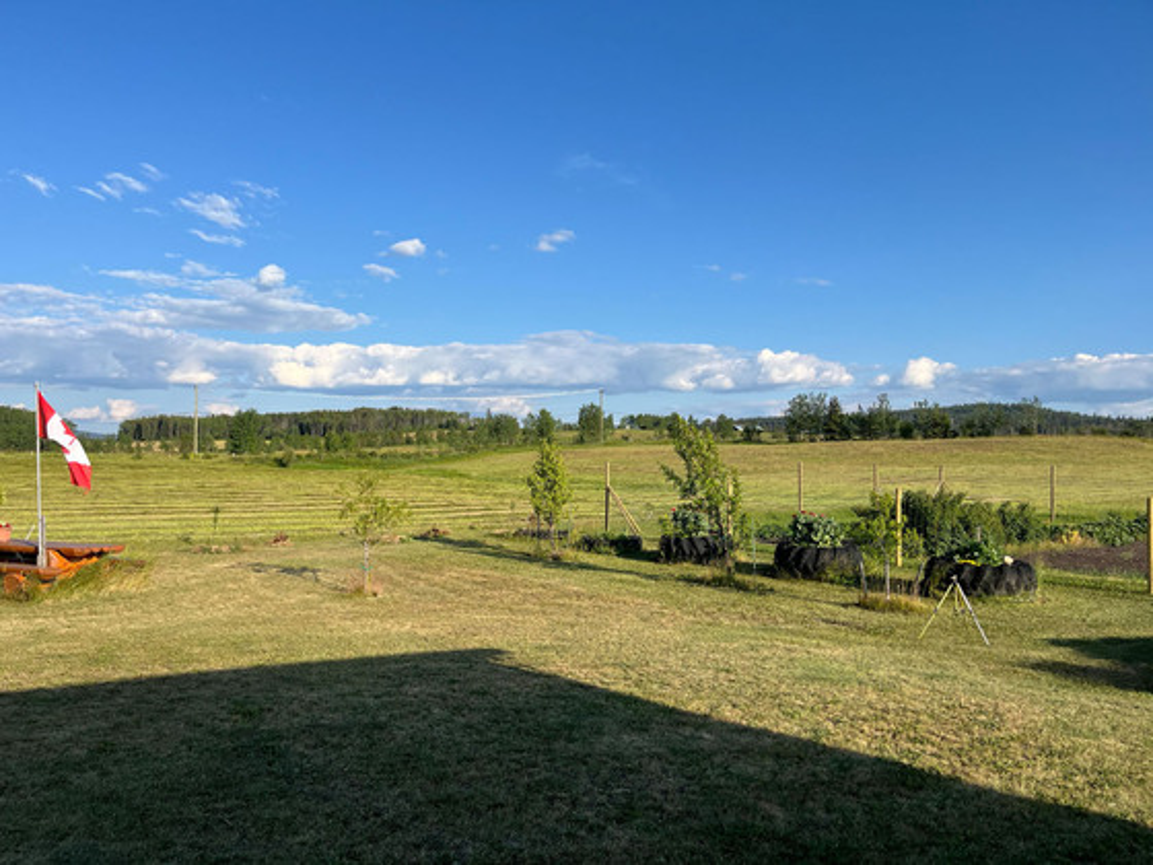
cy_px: 432
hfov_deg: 67.3
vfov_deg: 53.1
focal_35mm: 26
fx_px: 866
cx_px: 576
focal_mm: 5.1
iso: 50
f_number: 1.6
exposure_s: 1/2899
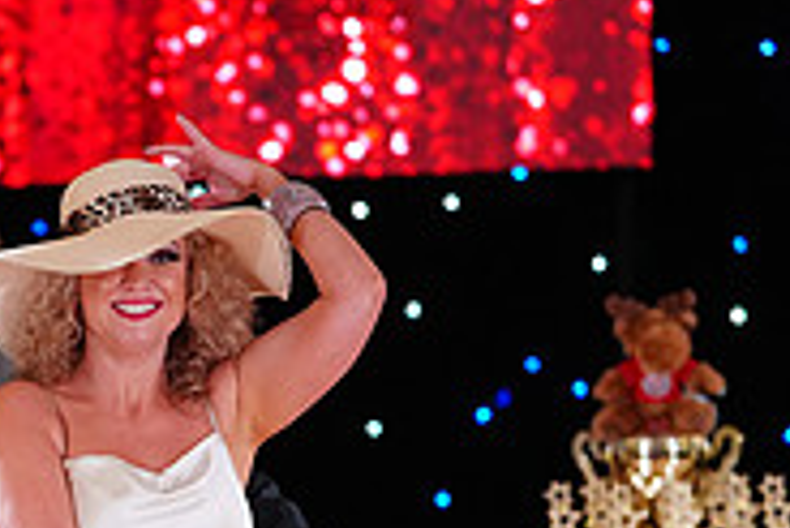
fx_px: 8433
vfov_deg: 3.6
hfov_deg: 5.3
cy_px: 693
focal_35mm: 384
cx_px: -125
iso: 2500
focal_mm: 122
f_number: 2.8
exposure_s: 1/400
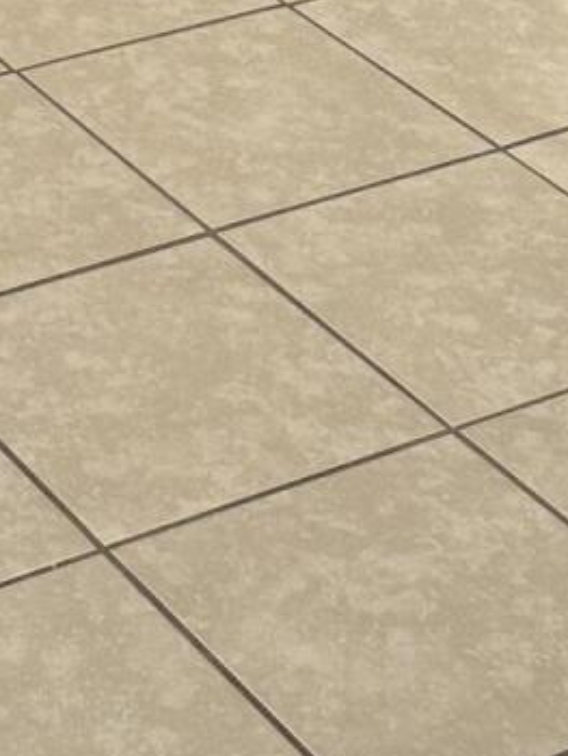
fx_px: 2994
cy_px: -1009
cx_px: -177
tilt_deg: -6.9
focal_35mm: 137
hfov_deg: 10.6
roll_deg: -2.3
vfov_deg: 11.9
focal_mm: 6.76
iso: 250
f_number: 1.78
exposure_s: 1/60
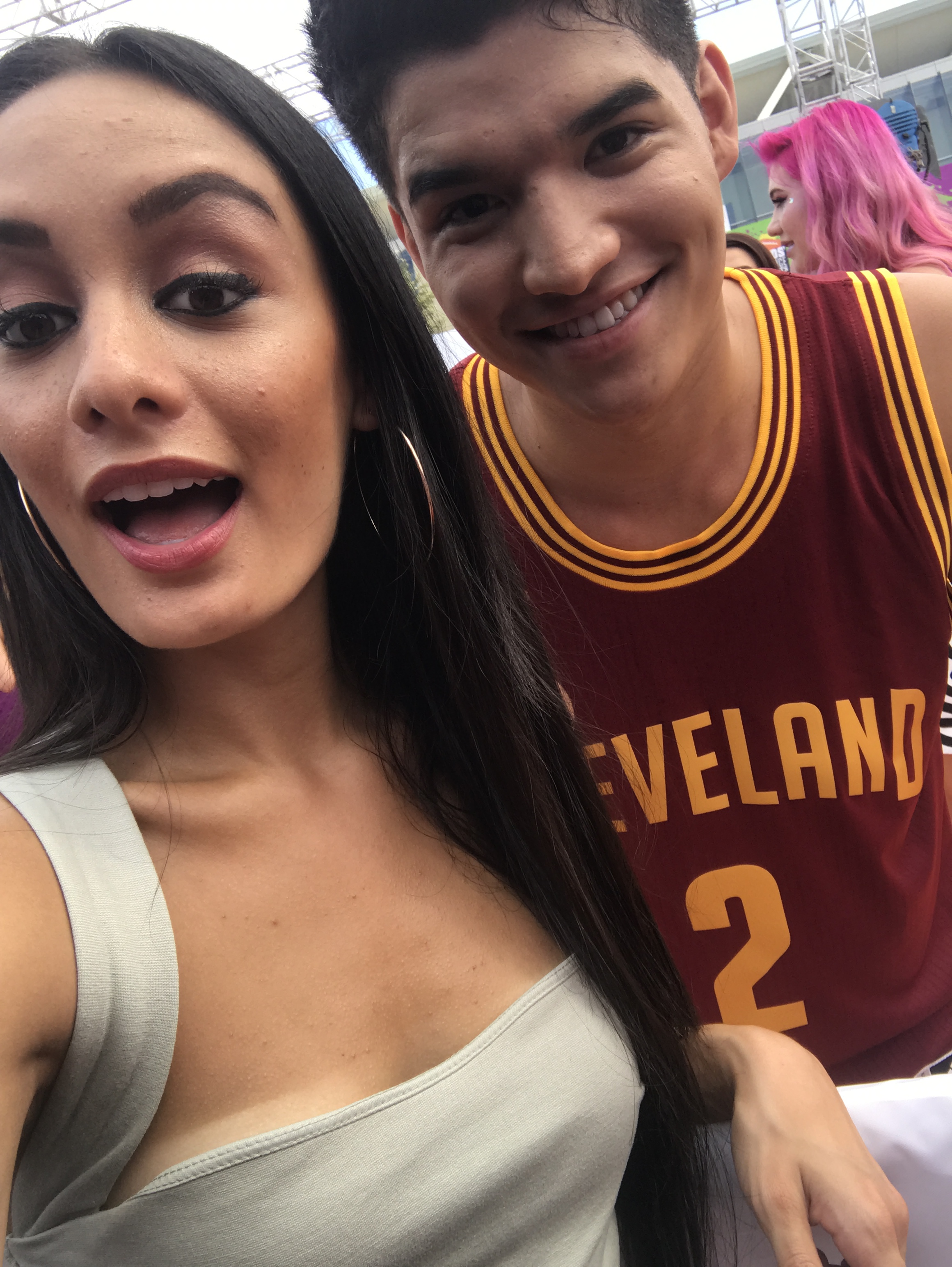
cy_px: 634
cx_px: 476
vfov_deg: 56.8
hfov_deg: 44.2
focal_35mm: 32
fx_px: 1172
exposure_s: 1/419
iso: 25
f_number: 2.2
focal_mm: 2.87
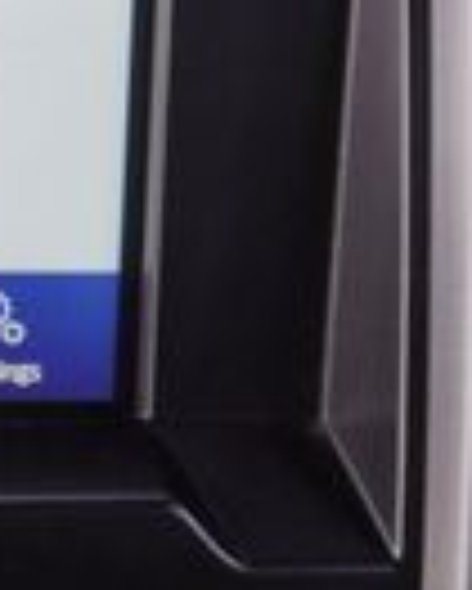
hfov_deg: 11.6
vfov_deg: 17.4
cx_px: -643
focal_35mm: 110
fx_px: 1919
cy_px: 275
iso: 100
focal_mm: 16
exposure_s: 1/60
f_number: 4
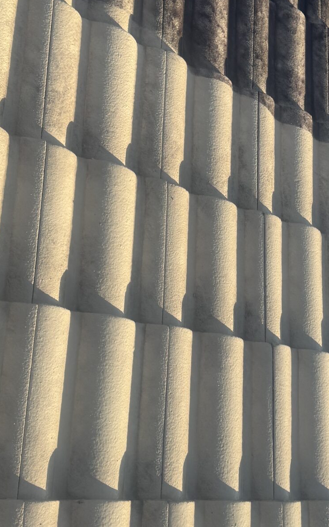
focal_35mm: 55
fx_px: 789
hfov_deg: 23.4
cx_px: 240
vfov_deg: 36.8
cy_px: 230
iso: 80
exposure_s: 1/3247
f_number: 1.78
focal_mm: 6.76
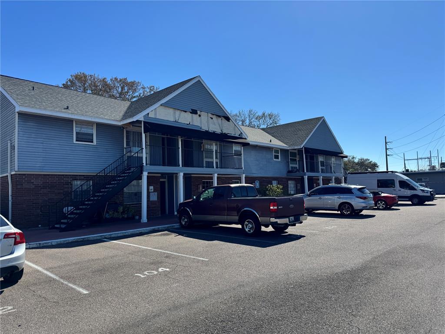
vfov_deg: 56.8
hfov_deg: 71.6
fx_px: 309
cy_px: 167
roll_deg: +1.9
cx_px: 222
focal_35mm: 24
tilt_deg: +3.9
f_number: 1.78
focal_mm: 6.76
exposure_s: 1/5814
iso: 80
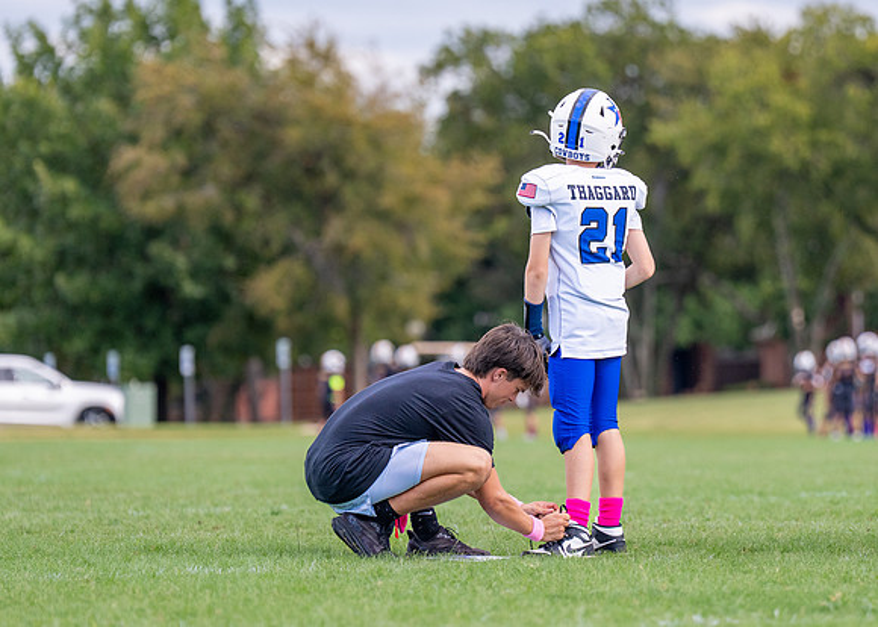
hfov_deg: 7.8
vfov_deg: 5.6
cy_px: 357
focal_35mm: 258
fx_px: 6431
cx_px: 516
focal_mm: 156
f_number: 2.8
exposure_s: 1/3200
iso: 500
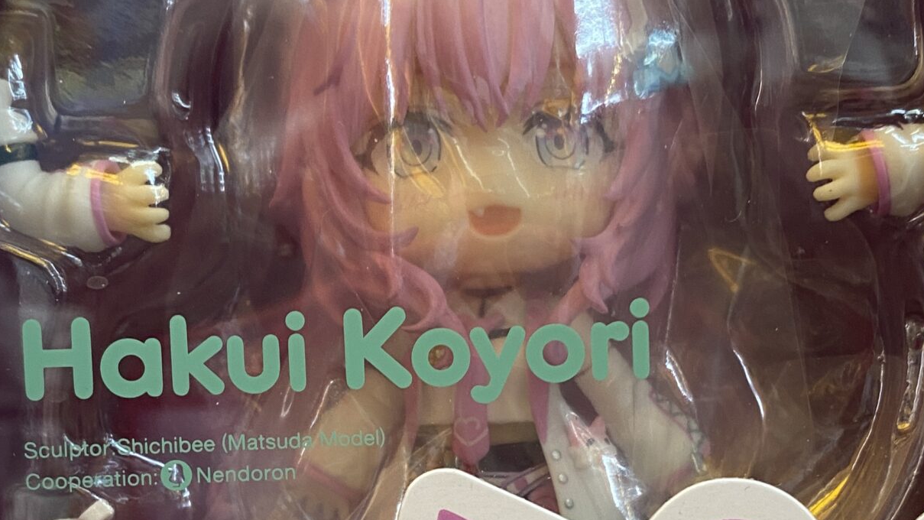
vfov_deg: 19.6
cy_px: 499
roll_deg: +2.0
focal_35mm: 60
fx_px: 1470
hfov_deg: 34.9
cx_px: 470
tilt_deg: -2.5
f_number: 1.8
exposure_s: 1/60
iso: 80
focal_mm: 4.25
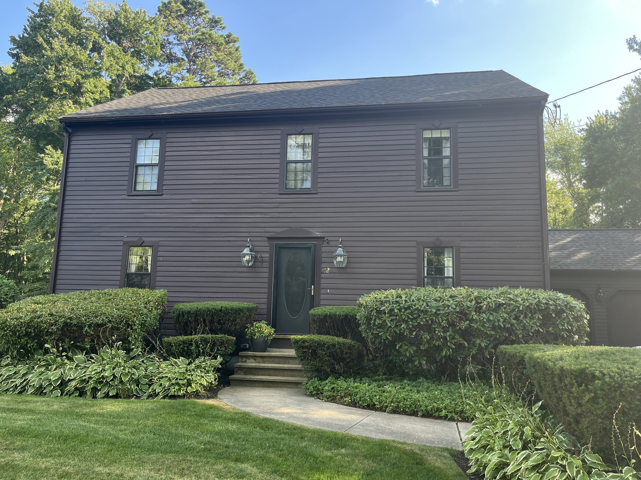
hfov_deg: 67.3
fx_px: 481
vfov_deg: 53.1
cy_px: 240
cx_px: 320
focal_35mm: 26
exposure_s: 1/285
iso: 50
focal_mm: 5.1
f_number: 1.6
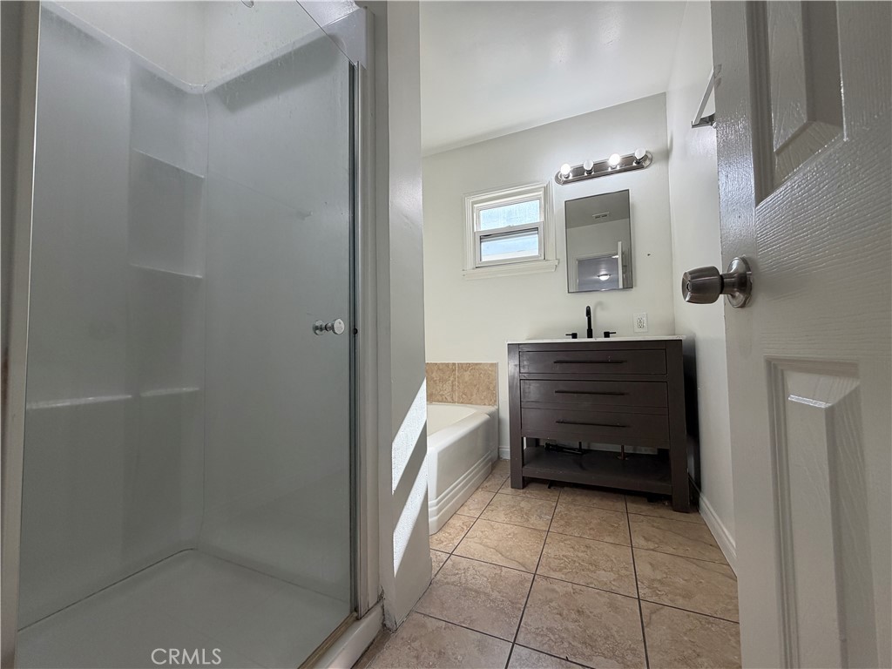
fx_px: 361
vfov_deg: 85.7
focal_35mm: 14
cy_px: 334
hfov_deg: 102.1
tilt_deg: +1.8
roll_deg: +1.6
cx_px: 446
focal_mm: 2.22
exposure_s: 1/120
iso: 80
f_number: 2.2
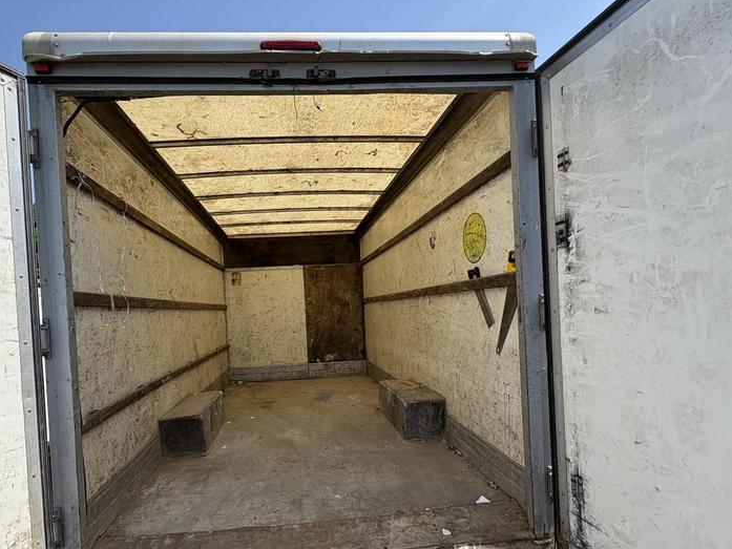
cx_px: 318
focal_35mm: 18
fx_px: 381
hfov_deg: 87.3
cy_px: 314
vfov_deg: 71.2
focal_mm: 2.22
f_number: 2.2
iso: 64
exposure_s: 1/868
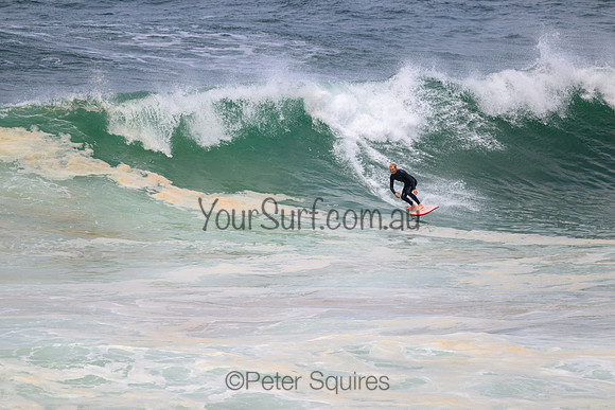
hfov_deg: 4.1
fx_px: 8543
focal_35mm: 500
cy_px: 205
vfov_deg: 2.8
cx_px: 308
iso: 720
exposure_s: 1/2000
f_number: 11
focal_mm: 500
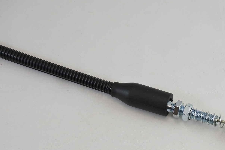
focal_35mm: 81
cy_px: 112
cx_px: 163
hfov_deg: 24.8
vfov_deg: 16.8
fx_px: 506
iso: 400
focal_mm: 19.7
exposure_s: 1/160
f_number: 4.5
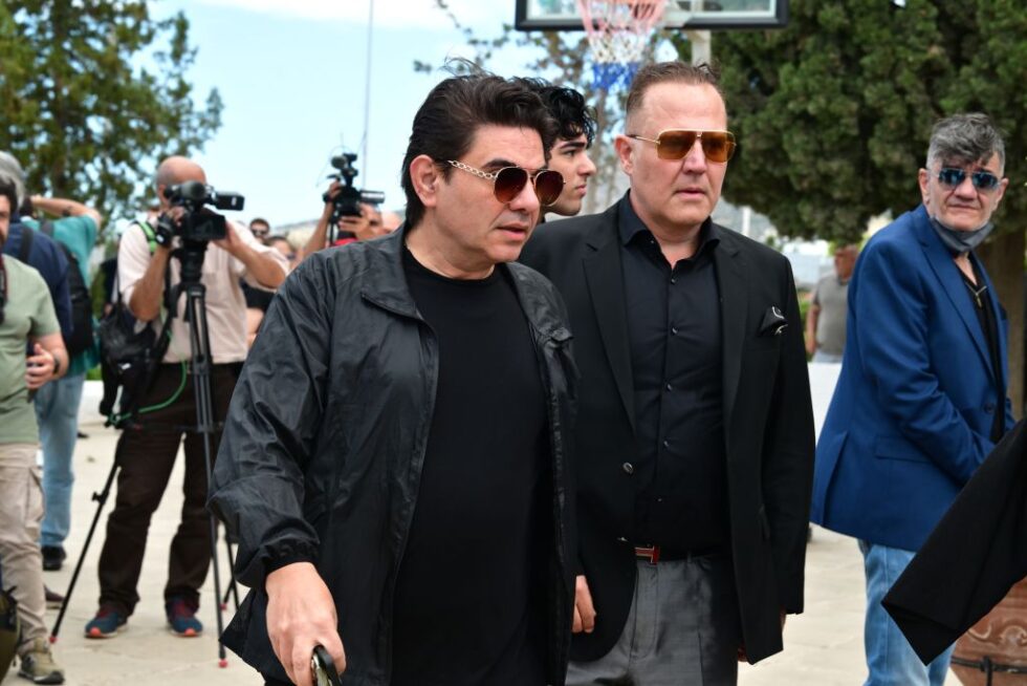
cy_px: 343
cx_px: 514
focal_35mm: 83
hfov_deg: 24.5
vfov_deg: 16.5
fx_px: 2368
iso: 800
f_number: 9
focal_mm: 83
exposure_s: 1/500
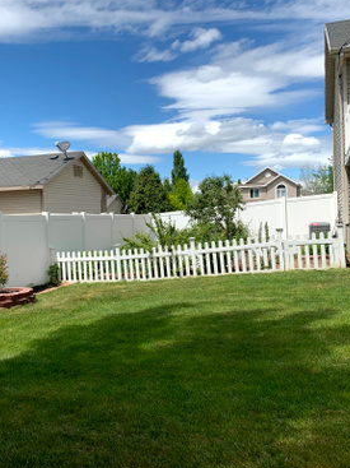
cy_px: 227
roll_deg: +1.1
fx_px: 459
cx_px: 126
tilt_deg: +1.7
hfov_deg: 41.4
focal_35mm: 34
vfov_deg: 54.0
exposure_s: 1/2833
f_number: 1.8
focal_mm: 4.25
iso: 25
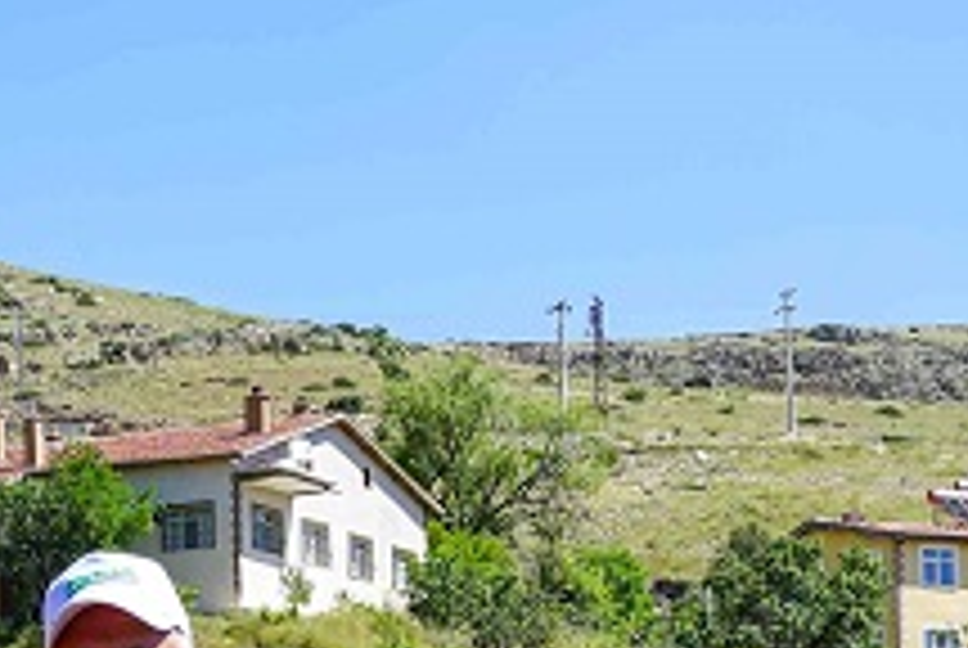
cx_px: 482
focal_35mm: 130
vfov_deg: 10.3
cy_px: 904
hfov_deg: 15.7
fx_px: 3500
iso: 100
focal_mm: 35
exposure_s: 1/80
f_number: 14
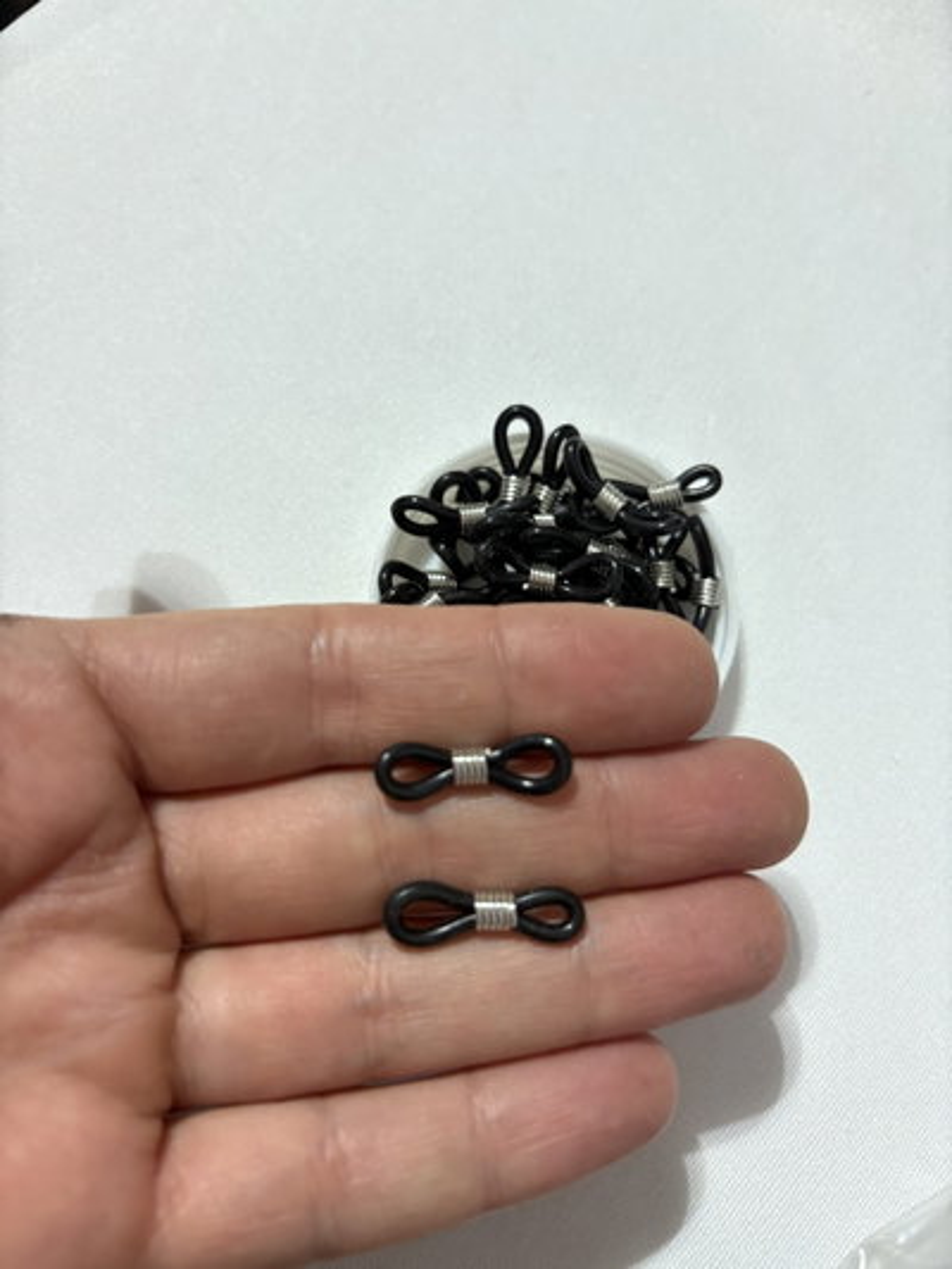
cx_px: 476
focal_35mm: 26
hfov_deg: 53.1
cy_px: 634
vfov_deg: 67.3
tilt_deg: -76.0
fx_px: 953
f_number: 1.6
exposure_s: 1/50
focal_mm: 5.96
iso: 320
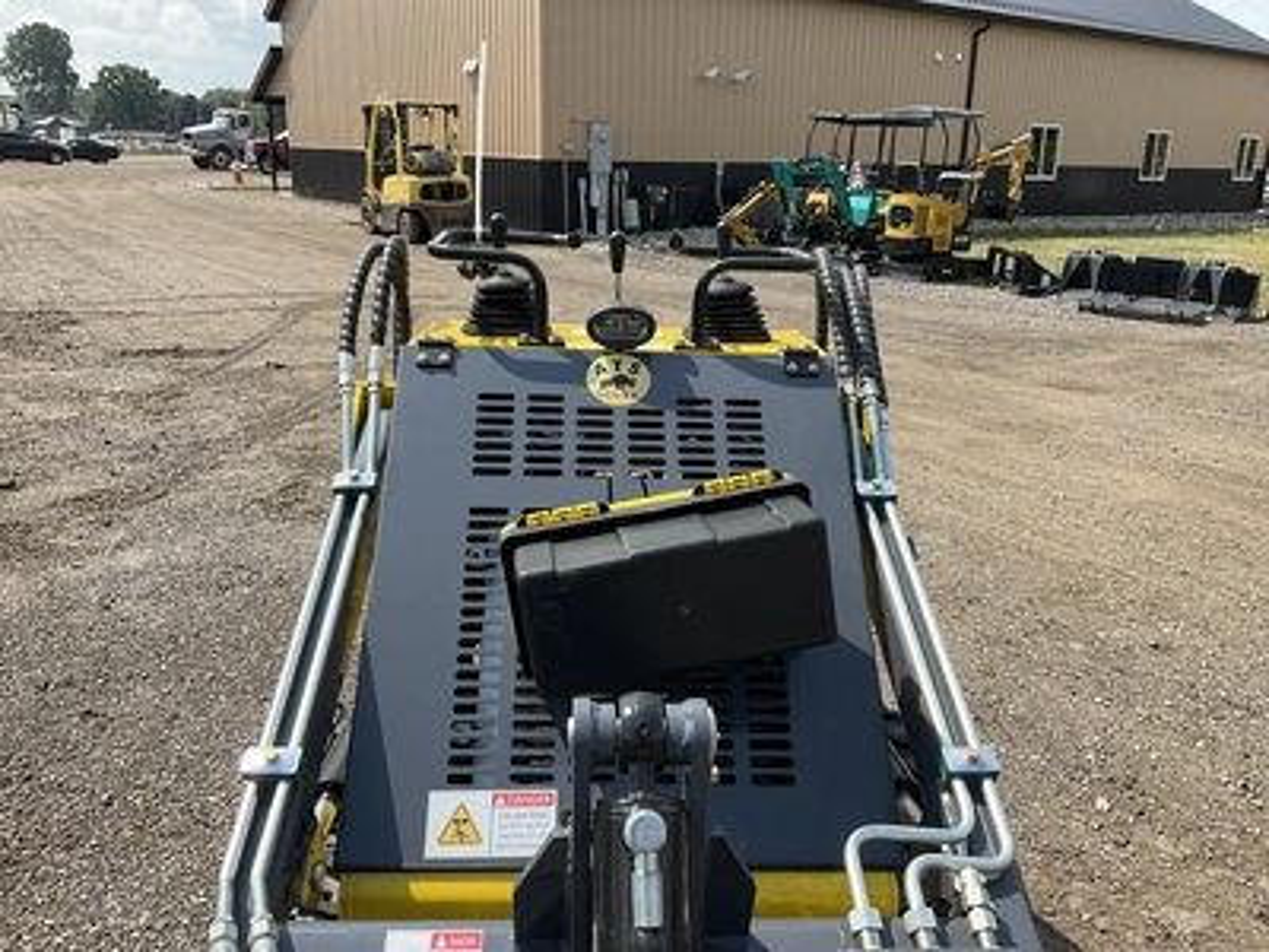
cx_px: 634
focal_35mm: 29
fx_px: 1063
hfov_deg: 61.7
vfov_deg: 48.2
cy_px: 476
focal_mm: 3
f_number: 1.8
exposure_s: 1/1250
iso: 25
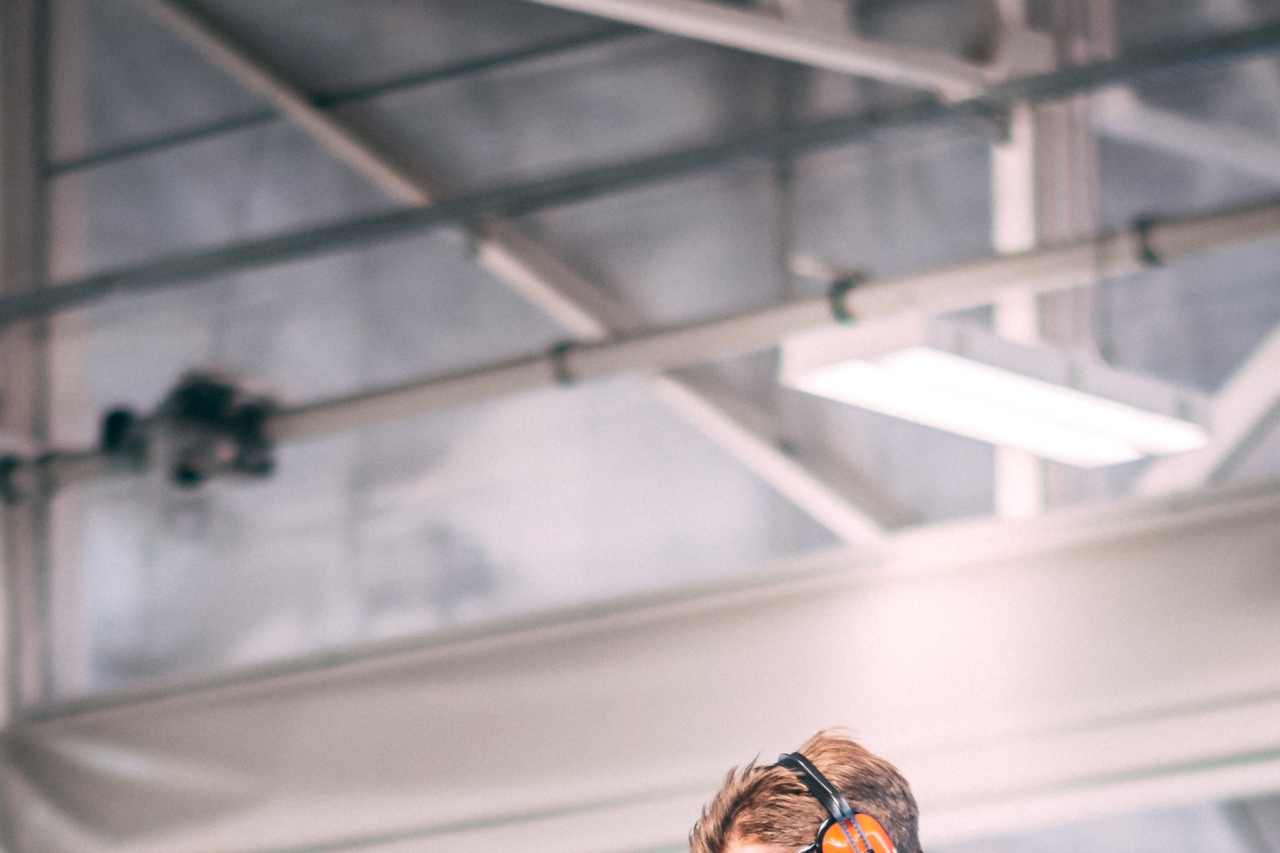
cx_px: 617
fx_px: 7821
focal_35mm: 220
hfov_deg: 9.4
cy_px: 1443
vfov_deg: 6.1
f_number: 1.4
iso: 200
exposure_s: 1/320
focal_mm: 58
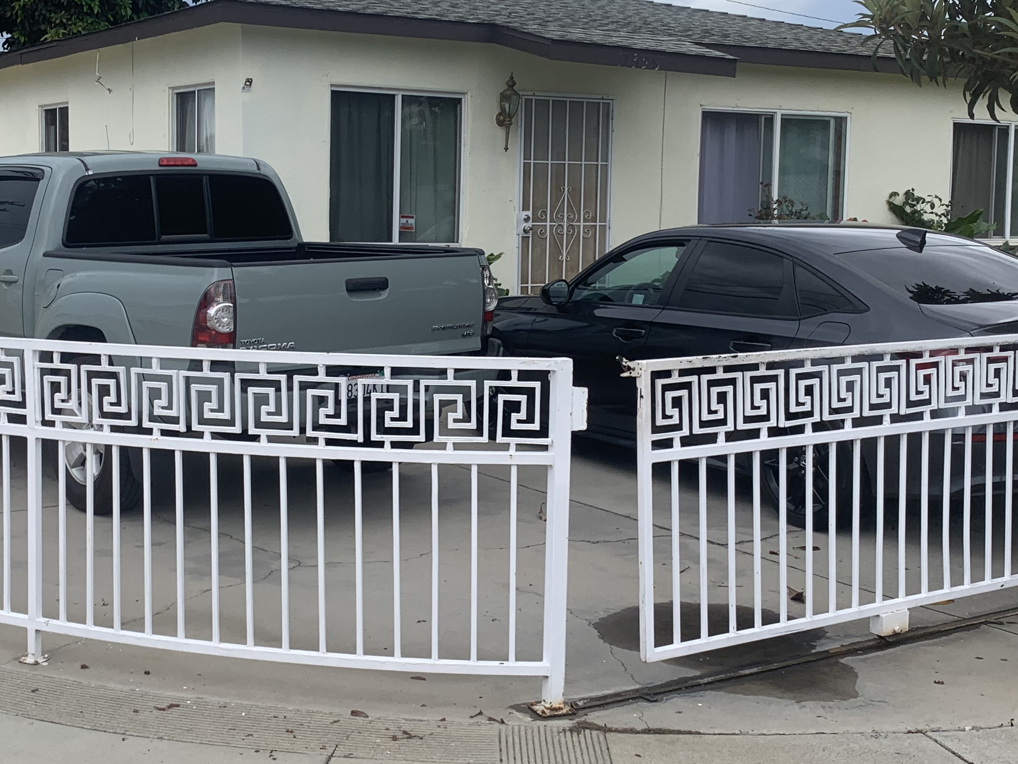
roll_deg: -0.6
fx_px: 1500
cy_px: 344
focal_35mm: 51
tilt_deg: -5.9
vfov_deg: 28.5
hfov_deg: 37.3
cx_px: 396
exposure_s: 1/1468
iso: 25
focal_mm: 4.25
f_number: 1.8
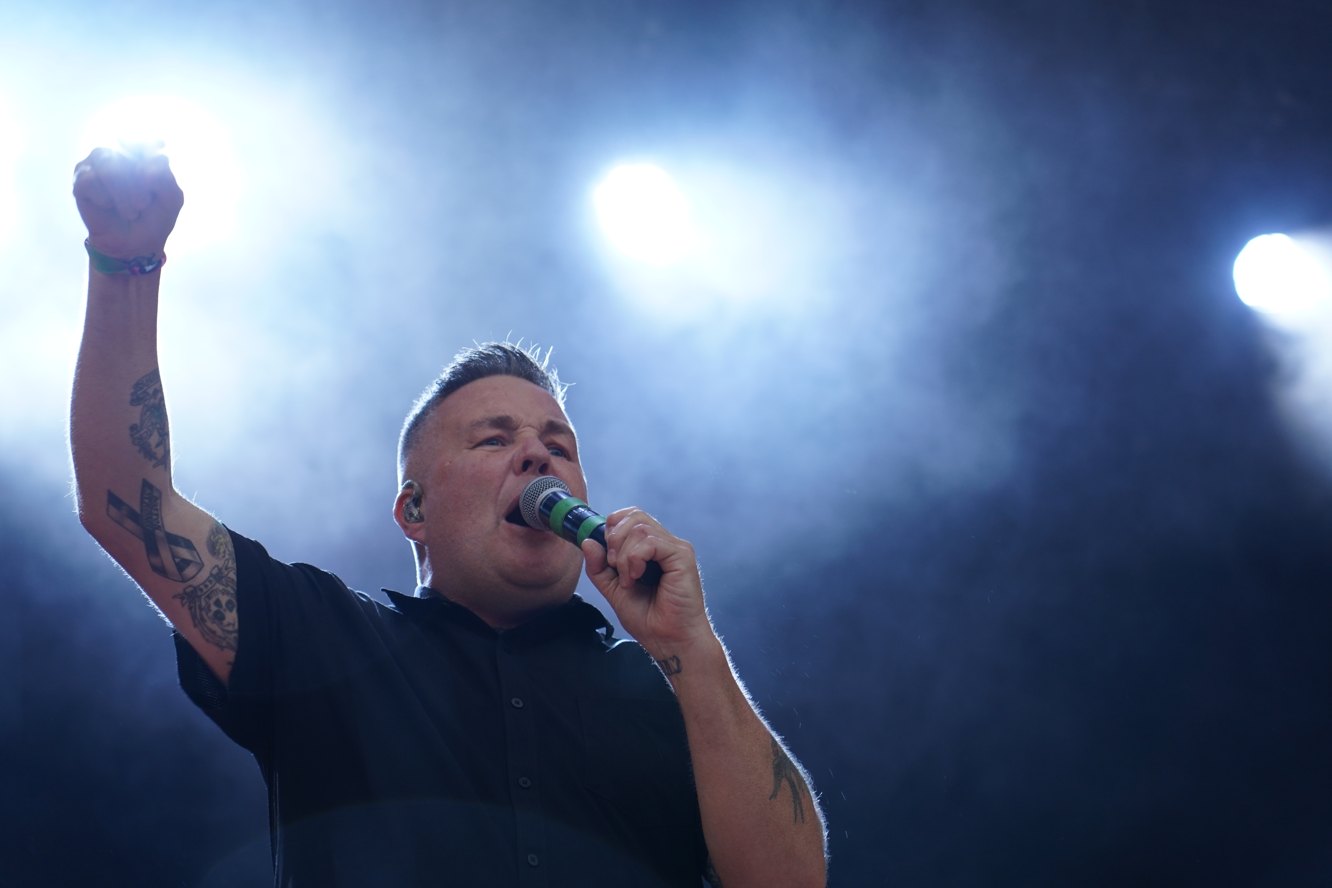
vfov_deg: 13.0
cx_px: 666
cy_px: 444
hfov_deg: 19.5
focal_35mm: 105
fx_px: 3885
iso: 800
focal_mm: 105
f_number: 4
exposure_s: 1/125
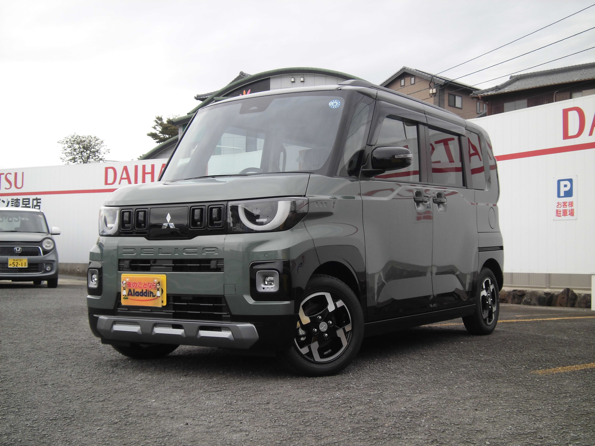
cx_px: 298
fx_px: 808
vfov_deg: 30.9
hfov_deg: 40.4
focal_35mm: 47
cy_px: 223
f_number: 3.4
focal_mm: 8.3
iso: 100
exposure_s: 1/200
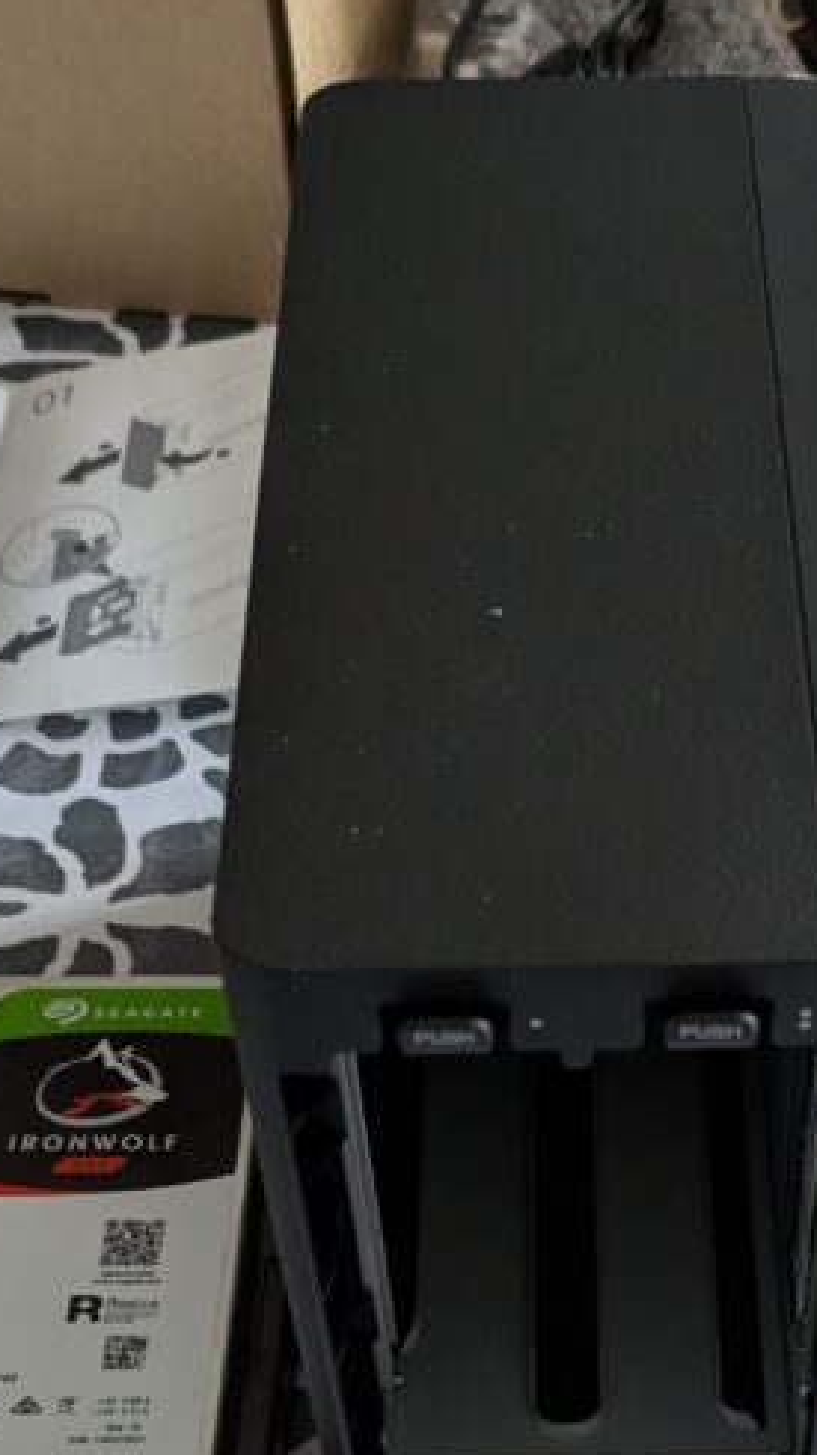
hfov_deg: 20.9
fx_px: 2199
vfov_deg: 33.6
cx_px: 622
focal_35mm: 57
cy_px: 1443
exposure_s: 1/33.3
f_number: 1.89
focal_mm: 5.43
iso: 199
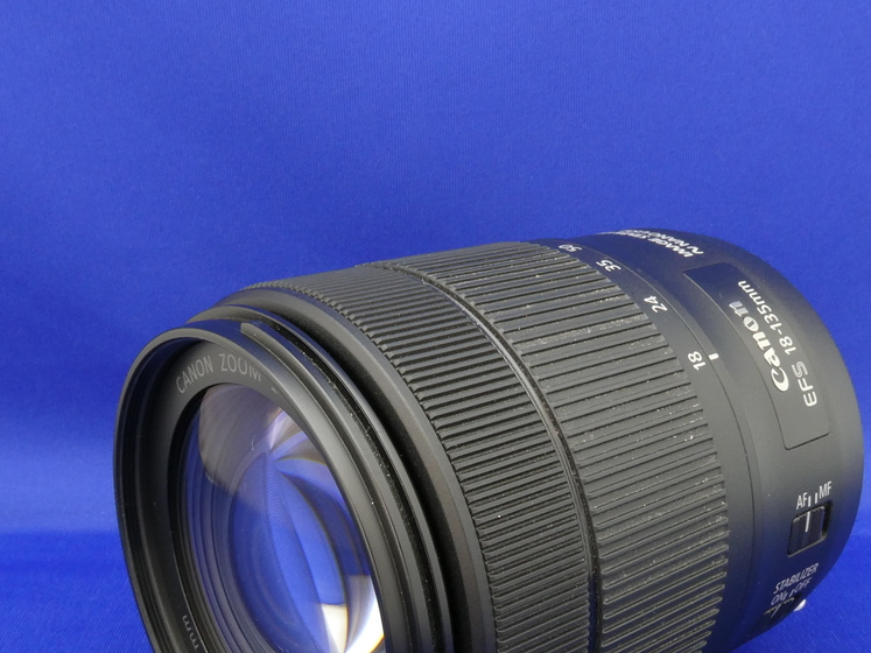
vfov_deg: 31.5
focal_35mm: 45
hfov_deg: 42.1
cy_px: 504
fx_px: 1132
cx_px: 454
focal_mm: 5
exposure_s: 1
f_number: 8
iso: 200
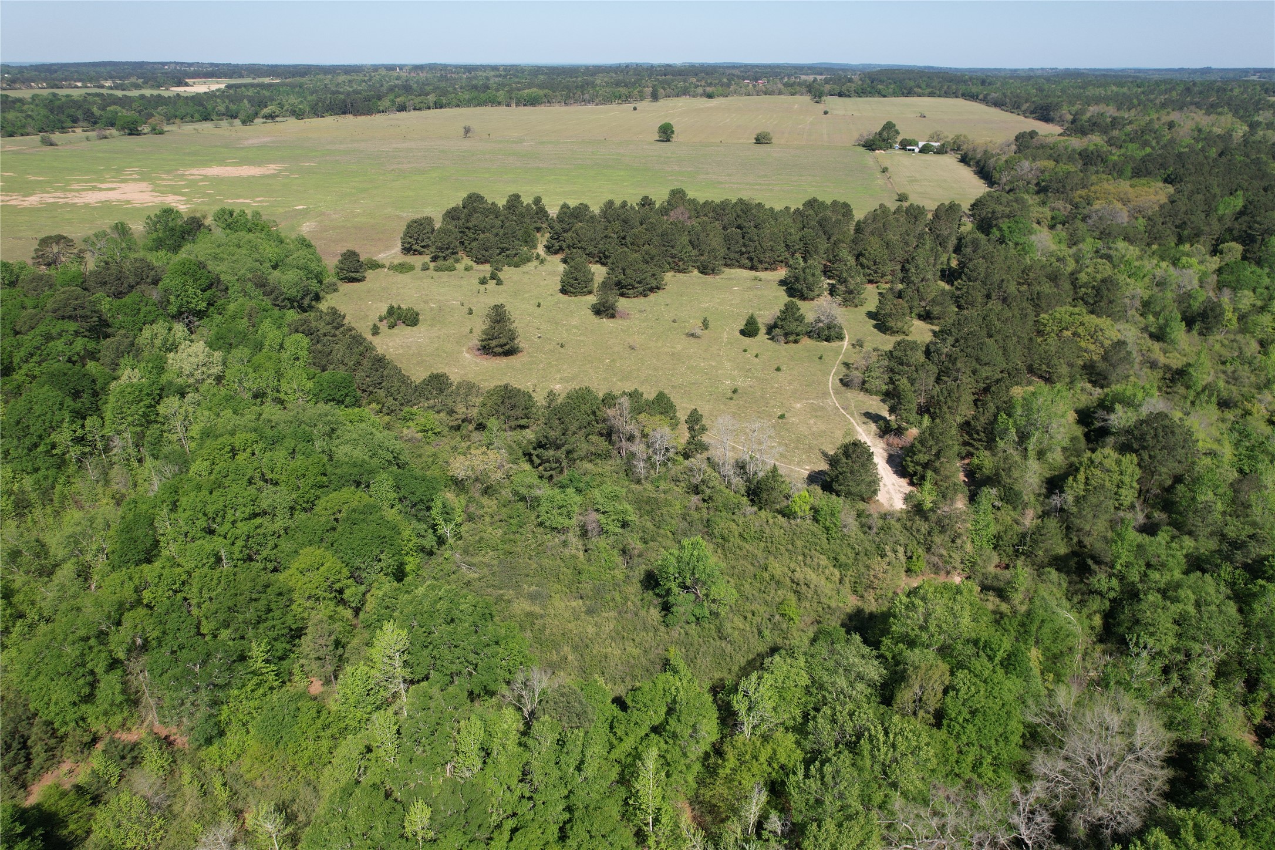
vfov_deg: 57.2
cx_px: 638
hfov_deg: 78.6
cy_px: 425
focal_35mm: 22
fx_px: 779
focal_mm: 8.38
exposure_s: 1/1500
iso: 100
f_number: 2.8
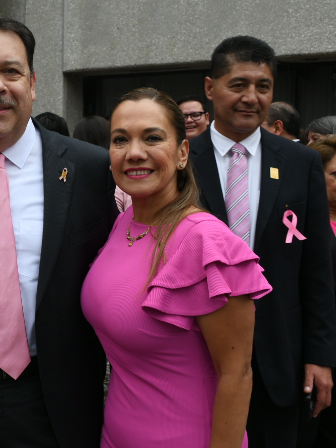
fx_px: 750
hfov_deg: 24.0
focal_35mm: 58
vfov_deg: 33.2
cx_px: -13
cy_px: 195
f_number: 6.3
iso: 160
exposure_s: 1/160
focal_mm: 22
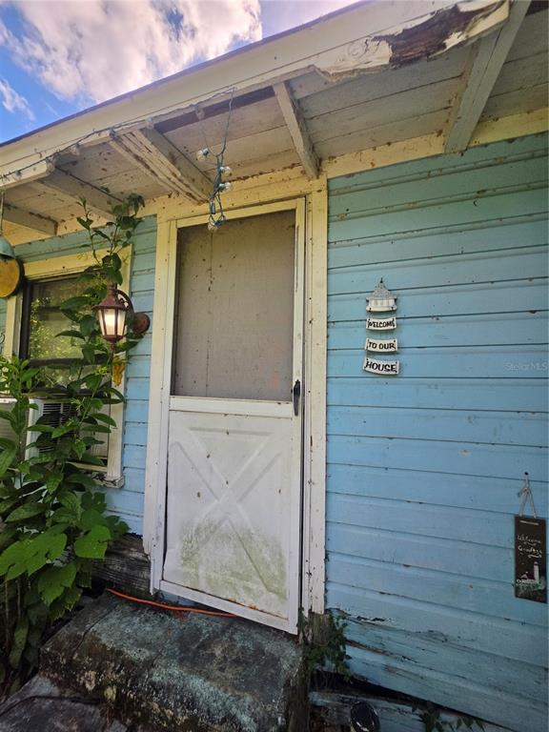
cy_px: 366
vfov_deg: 106.2
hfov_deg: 89.9
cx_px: 274
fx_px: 275
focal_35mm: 13
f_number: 1.9
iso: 100
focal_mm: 2.2
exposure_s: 1/2000
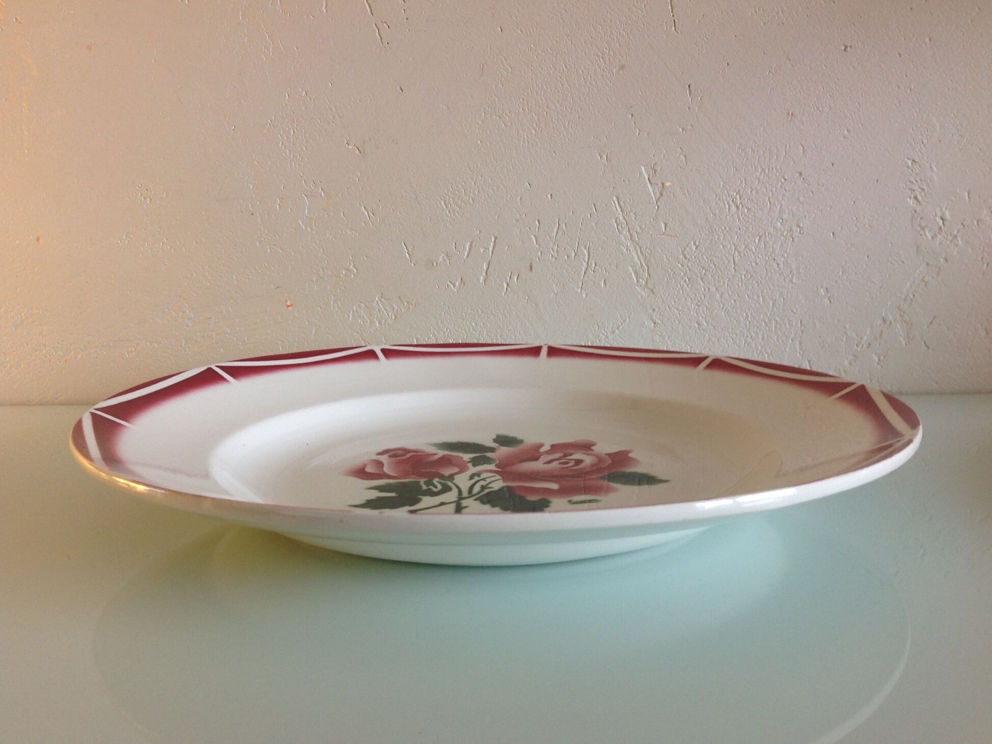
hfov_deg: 51.4
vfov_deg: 39.6
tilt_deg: -10.3
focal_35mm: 36
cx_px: 494
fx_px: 1032
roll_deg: +1.4
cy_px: 376
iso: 64
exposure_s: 1/15
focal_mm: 4.28
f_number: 2.4
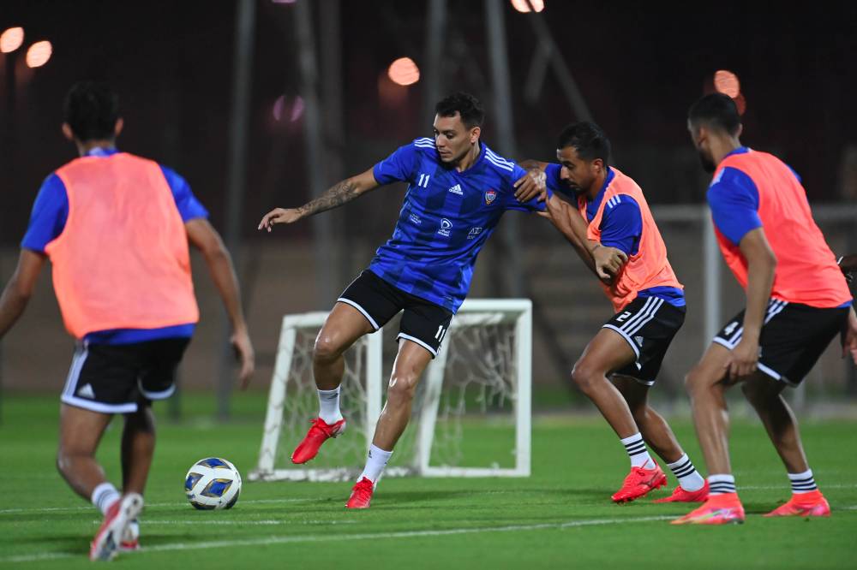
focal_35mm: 400
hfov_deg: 5.2
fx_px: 9519
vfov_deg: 3.4
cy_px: 285
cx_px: 428
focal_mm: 400
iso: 8000
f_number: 2.8
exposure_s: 1/1250
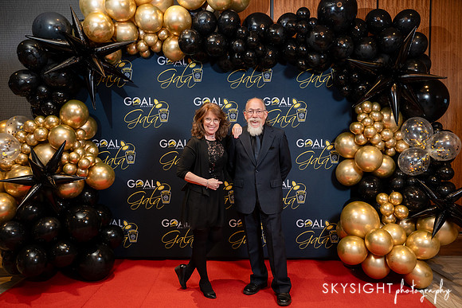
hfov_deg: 64.9
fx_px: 364
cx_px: 231
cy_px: 154
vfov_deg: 46.0
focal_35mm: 28
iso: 1000
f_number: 3.5
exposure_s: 1/125
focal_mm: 28
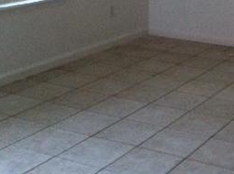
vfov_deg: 16.2
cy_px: -16
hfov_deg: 21.5
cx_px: 239
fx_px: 593
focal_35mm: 88
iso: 320
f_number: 2.8
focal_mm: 3.85
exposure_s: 1/15
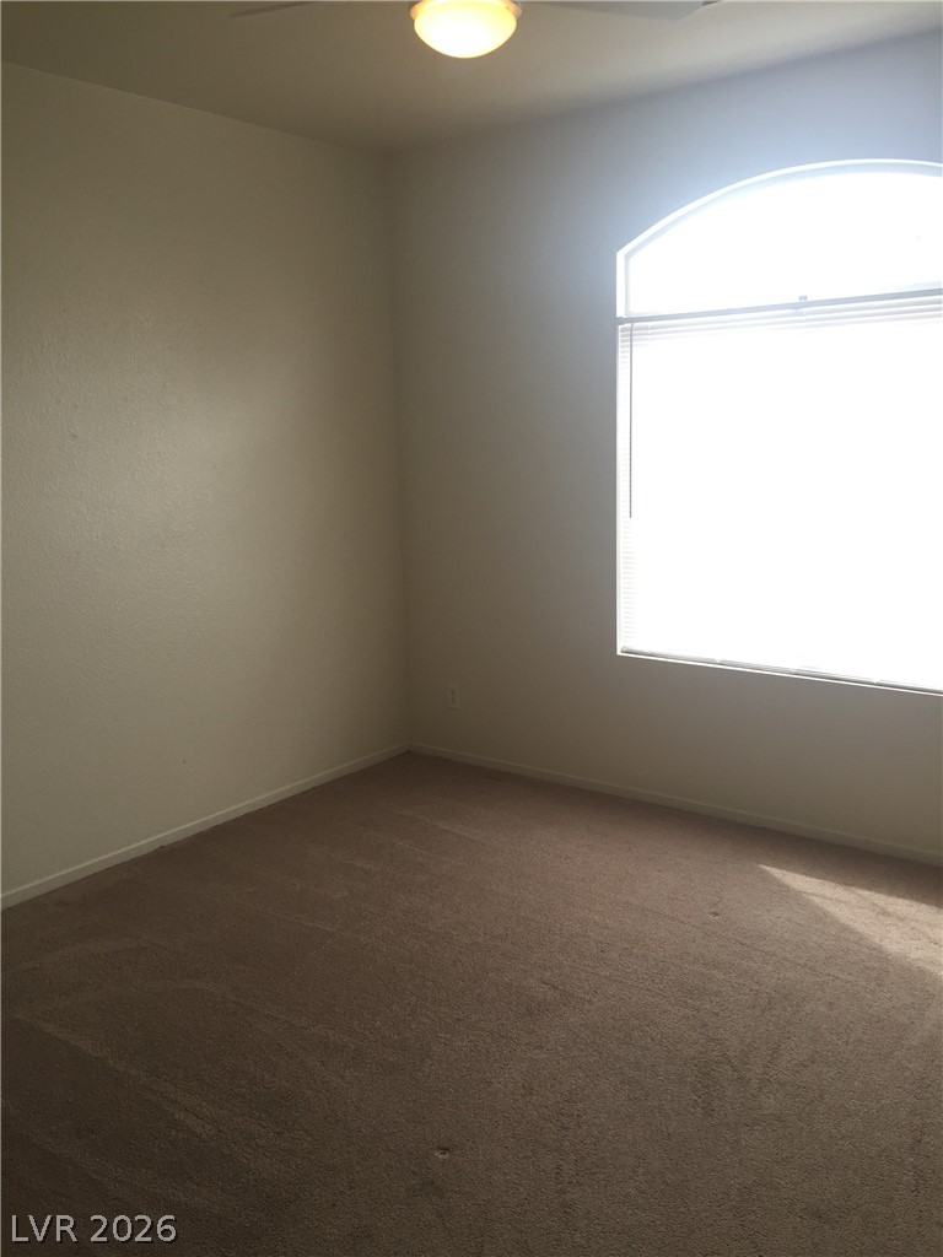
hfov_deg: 48.2
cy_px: 628
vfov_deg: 61.7
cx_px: 472
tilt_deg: -10.4
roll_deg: +1.6
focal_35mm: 29
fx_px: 1053
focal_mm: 4.15
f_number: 2.2
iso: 50
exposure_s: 1/120
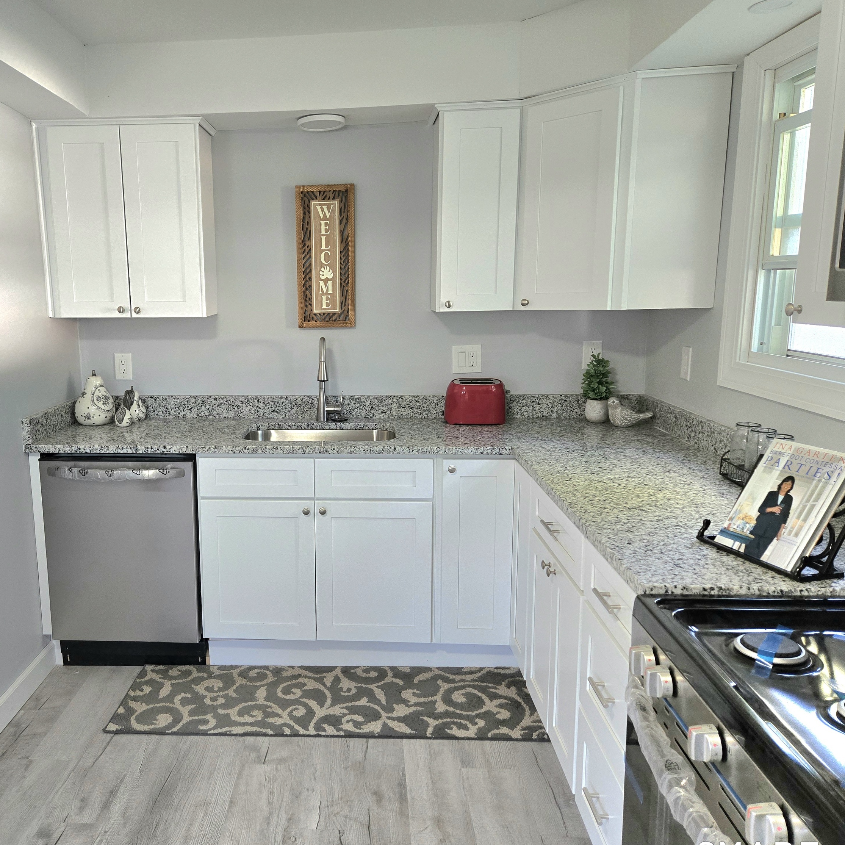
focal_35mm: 28
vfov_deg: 57.3
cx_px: 289
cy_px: 436
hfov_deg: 56.2
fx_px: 773
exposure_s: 1/120
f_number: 1.8
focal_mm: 5.4
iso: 500
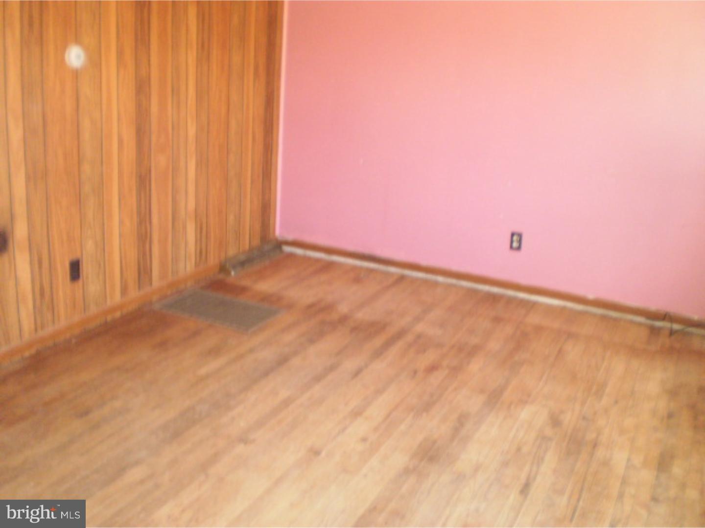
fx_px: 733
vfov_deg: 39.7
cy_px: 264
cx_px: 352
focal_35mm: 36
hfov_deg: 51.4
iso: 250
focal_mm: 6.3
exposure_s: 1/30
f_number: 3.1
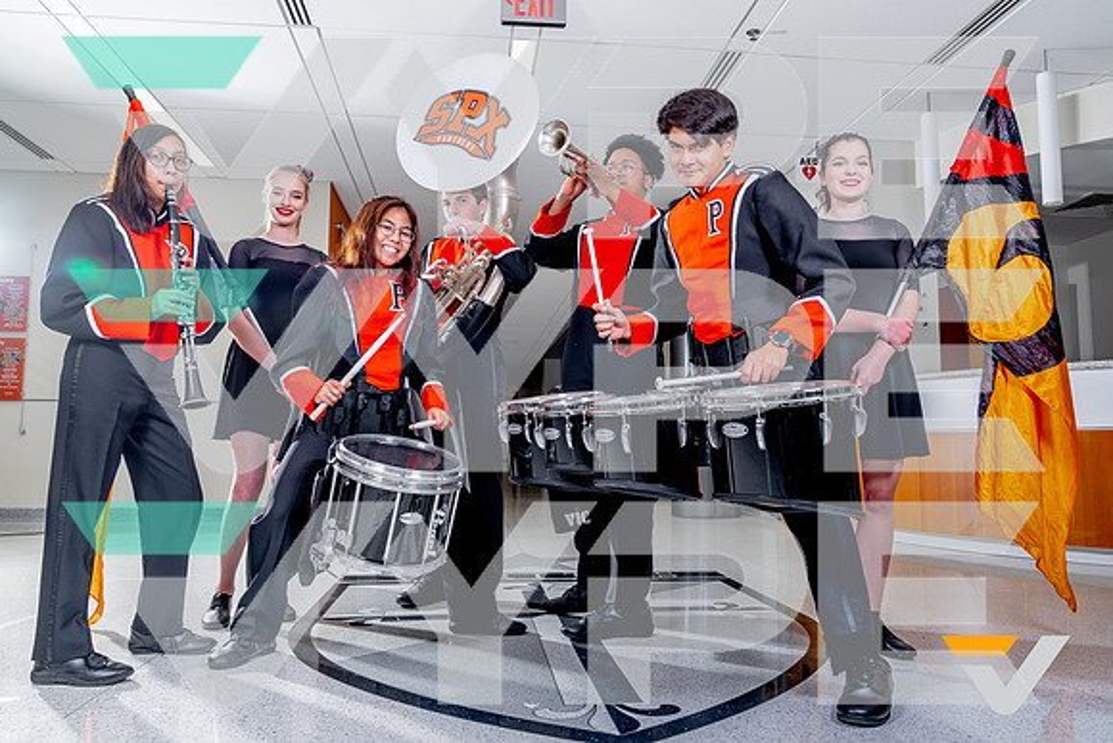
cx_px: 566
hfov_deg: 68.1
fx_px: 823
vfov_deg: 48.6
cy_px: 368
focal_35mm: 27
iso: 100
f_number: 8
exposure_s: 1/125
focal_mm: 24
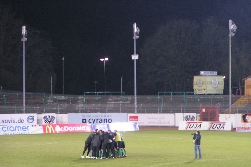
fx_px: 1255
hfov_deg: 11.4
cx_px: 126
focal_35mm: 180
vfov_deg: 7.6
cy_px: 90
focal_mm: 26.3
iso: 200
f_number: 3.5
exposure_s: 1/15
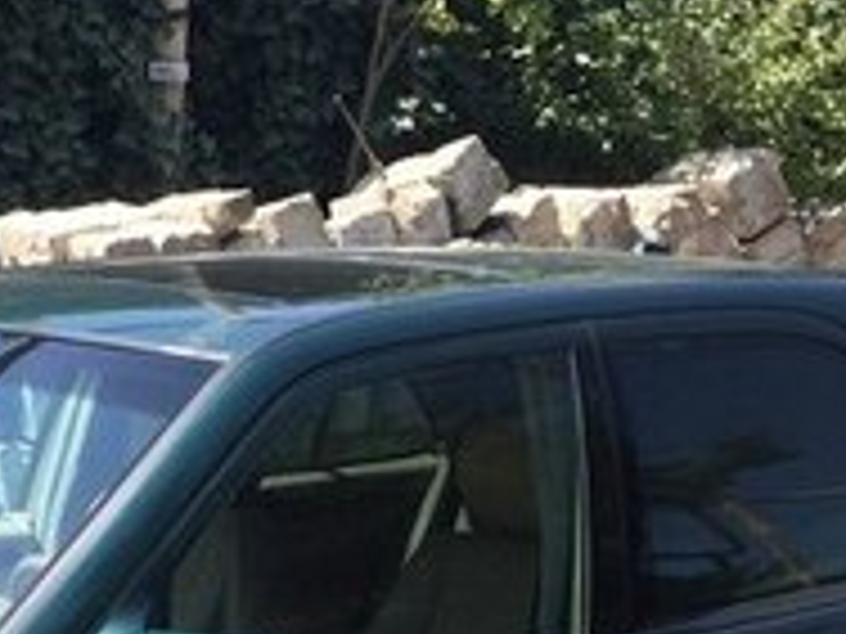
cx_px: 122
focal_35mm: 102
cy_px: 830
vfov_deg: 13.9
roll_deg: -1.6
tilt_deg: -14.4
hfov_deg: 19.0
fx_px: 2493
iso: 32
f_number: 2.2
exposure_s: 1/1053
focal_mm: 4.15
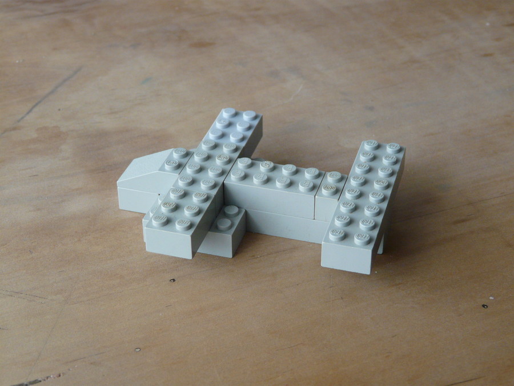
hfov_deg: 29.4
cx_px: 257
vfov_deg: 22.3
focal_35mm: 66
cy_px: 193
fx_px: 980
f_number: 3.2
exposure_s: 1/6
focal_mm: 10.8
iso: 200
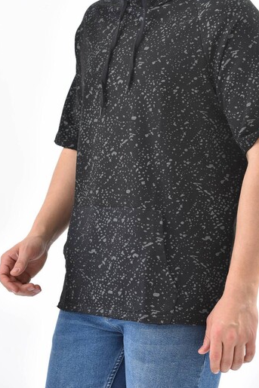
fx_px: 1965
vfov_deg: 11.3
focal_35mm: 182
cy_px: 108
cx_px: 143
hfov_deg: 7.5
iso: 100
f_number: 7.1
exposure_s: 1/160
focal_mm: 125
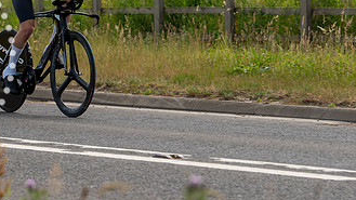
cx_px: 86
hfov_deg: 7.5
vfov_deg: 4.2
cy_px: -56
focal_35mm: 286
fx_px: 2700
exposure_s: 1/800
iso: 160
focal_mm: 114
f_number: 5
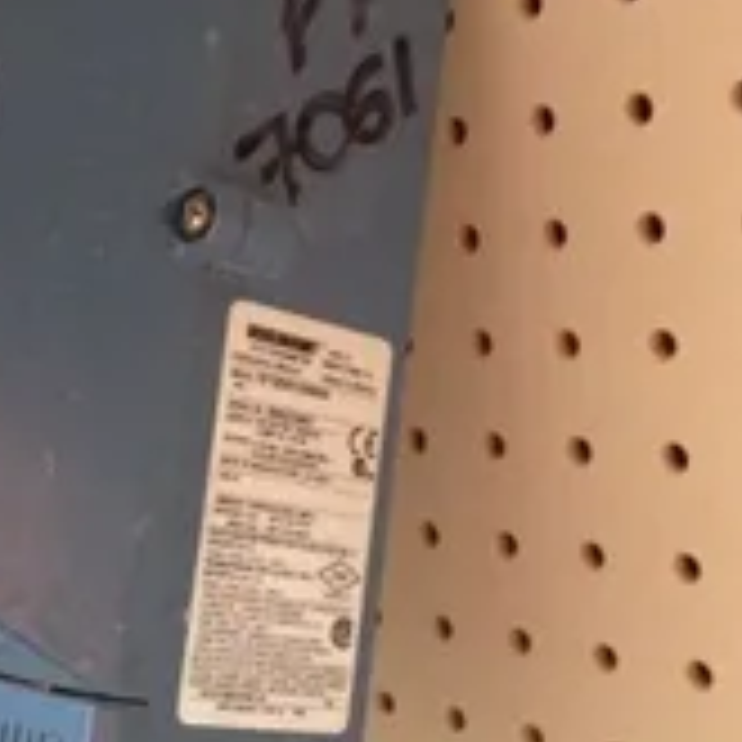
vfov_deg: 23.0
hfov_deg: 22.8
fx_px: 1819
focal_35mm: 75
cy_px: 441
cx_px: 175
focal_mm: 4.28
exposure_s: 1/15
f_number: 2.4
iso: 500
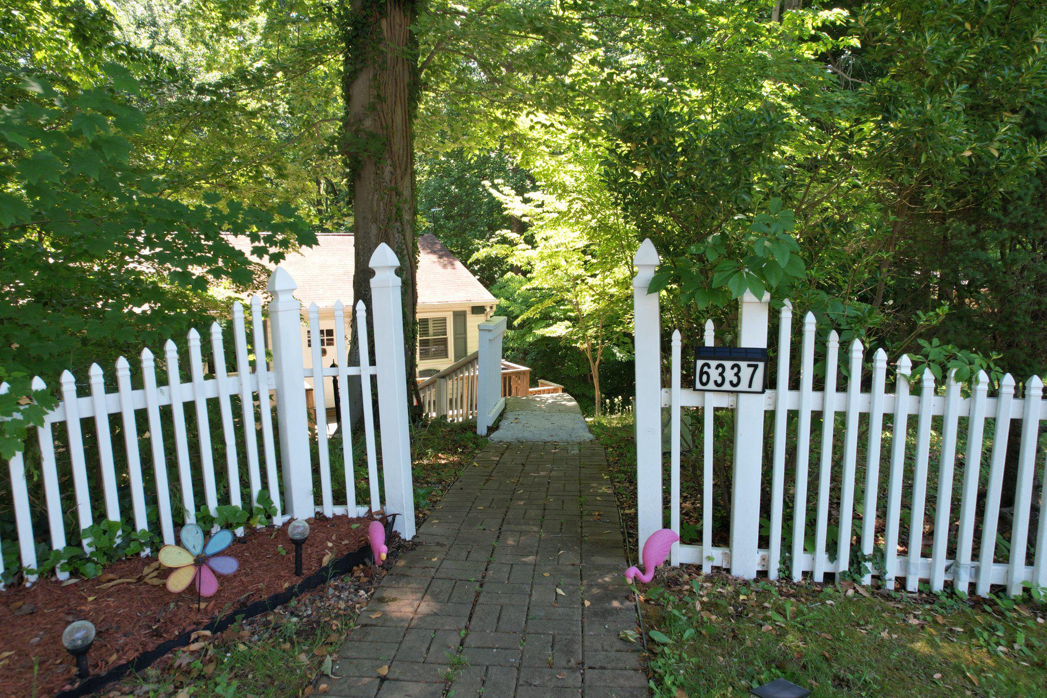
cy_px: 349
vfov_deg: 57.2
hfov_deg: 78.6
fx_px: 640
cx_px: 524
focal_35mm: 22
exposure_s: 1/160
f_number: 2.8
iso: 100
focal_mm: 8.38
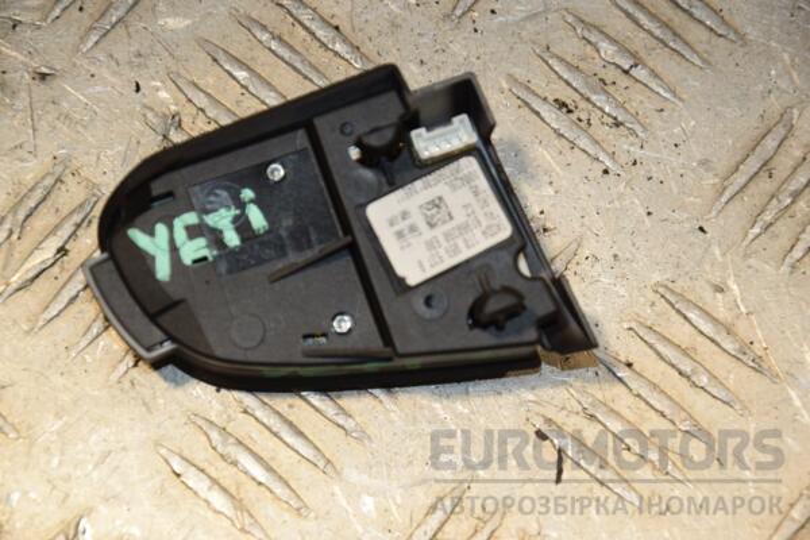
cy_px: 270
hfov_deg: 13.0
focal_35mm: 158
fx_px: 3543
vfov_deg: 8.7
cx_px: 405
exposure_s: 1/200
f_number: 7.1
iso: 800
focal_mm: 105
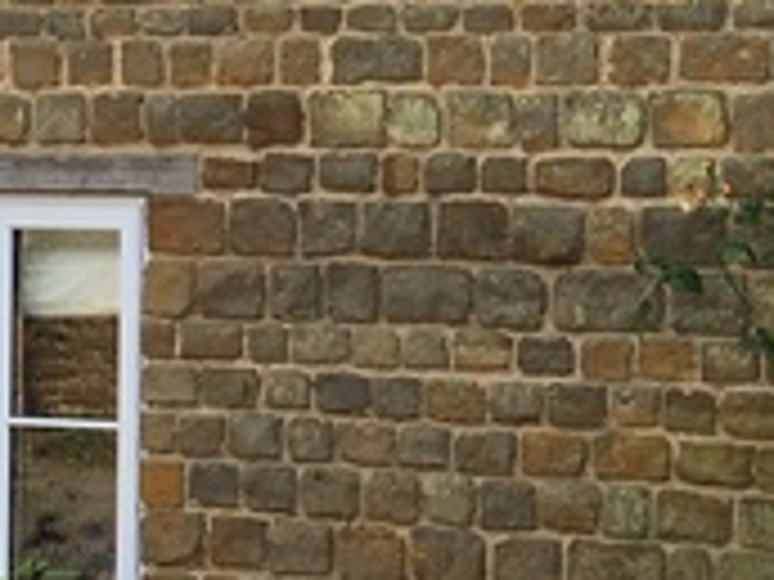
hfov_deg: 12.3
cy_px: 164
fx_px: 3399
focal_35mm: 152
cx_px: 1210
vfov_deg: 9.7
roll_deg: -1.2
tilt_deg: +0.8
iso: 25
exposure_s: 1/211
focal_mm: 4.15
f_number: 2.2
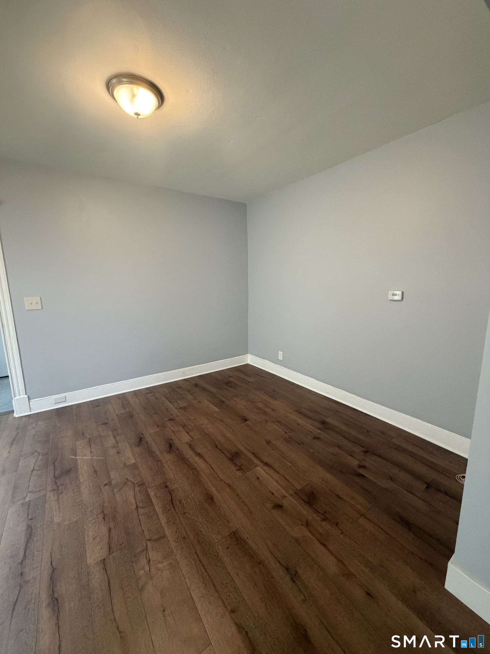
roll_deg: +0.2
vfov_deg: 102.1
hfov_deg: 85.7
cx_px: 245
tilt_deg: -9.4
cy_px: 327
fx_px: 264
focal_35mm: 14
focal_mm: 2.22
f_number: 2.2
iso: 400
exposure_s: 1/60
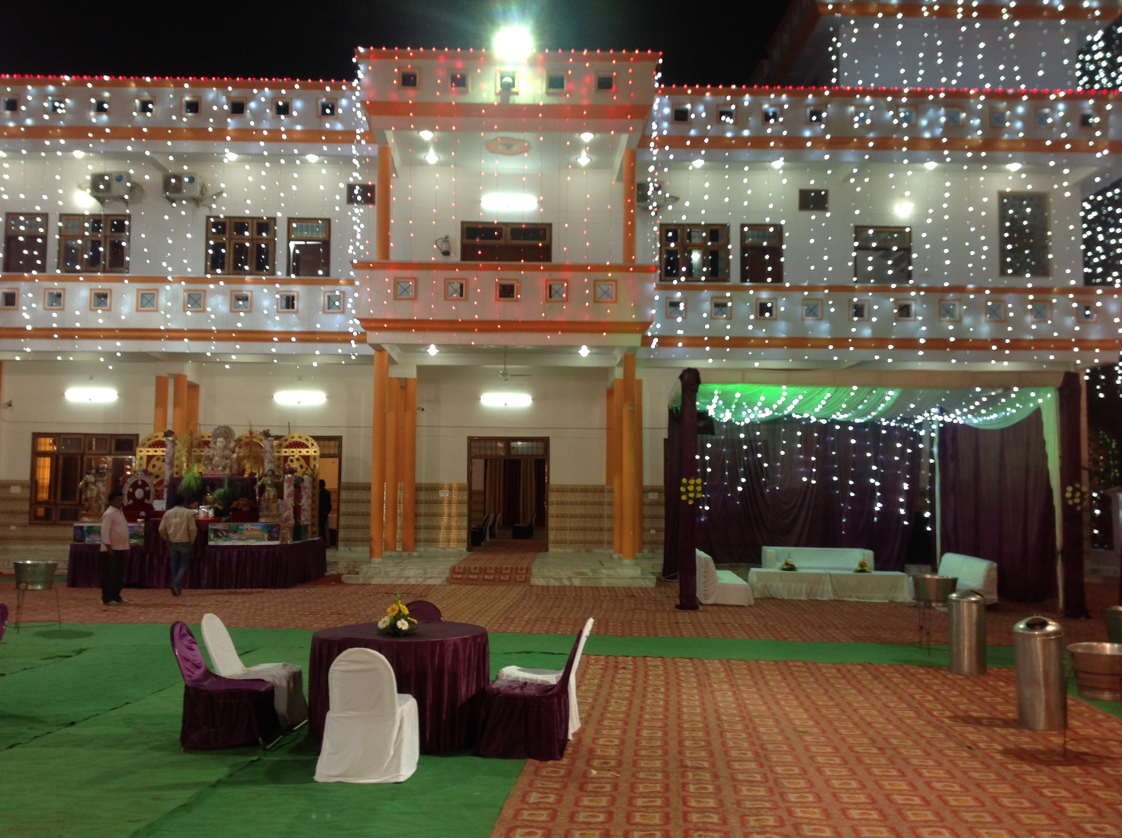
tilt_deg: +8.4
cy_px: 419
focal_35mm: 35
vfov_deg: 40.6
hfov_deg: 52.7
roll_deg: -1.6
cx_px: 561
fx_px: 1133
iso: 50
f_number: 2.4
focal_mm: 4.28
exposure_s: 1/20
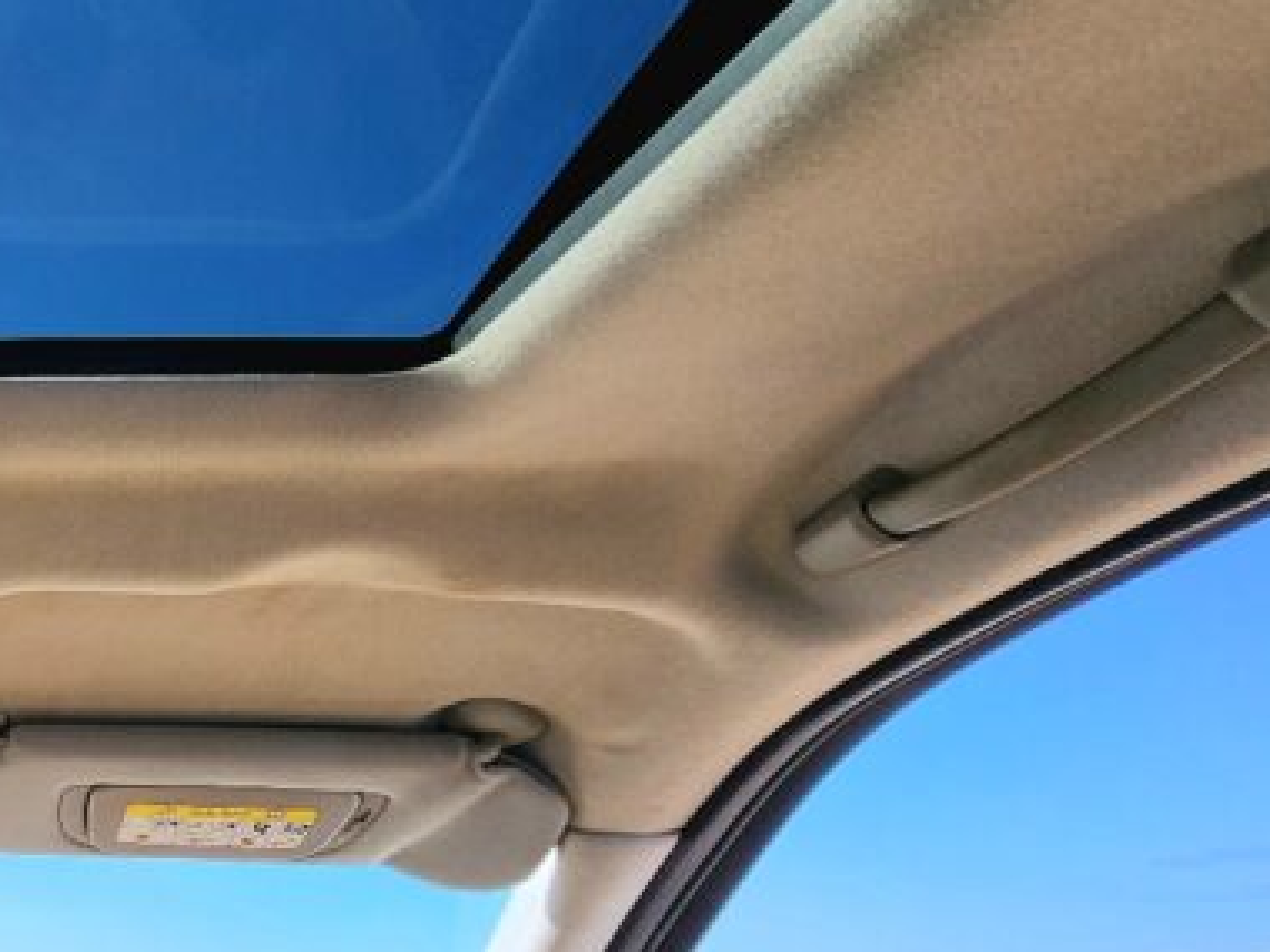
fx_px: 1284
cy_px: 902
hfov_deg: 37.6
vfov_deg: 37.3
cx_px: -301
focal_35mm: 35
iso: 50
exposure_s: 1/556
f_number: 2.2
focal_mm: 2.2
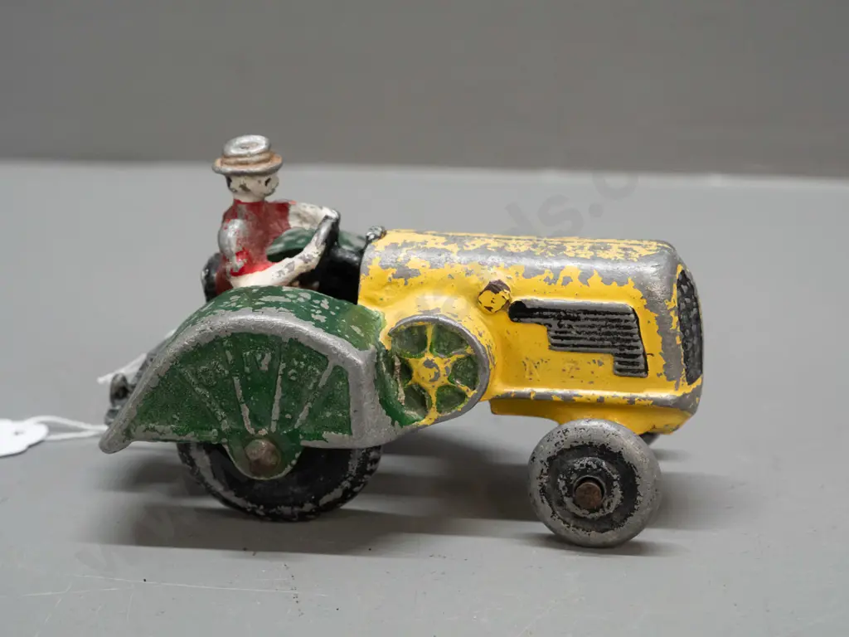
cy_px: 318
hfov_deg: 27.8
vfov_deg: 21.0
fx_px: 1717
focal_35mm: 70
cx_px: 424
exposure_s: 1/160
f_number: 5.6
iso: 3200
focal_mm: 35
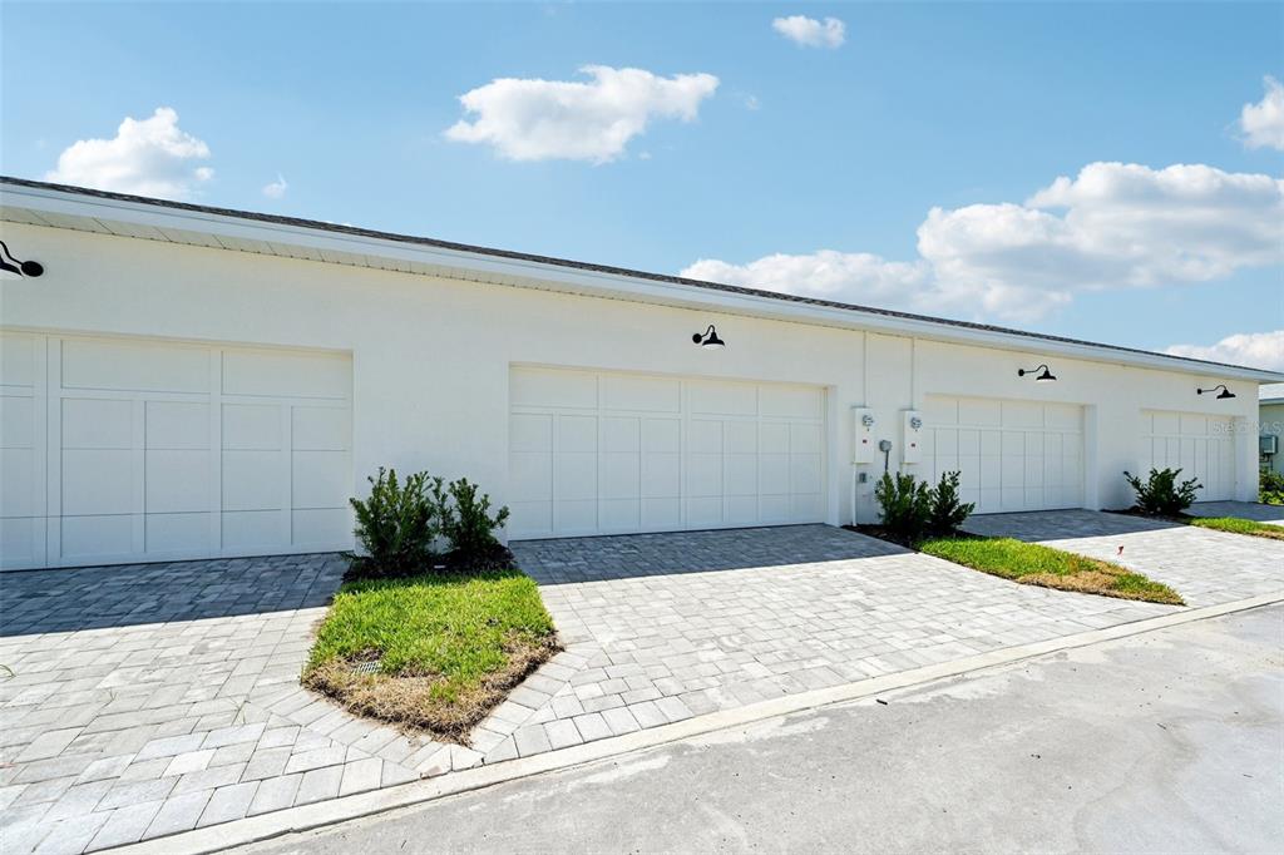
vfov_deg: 81.2
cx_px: 642
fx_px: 499
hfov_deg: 104.3
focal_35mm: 14
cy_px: 428
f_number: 8
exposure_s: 1/2000
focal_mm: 14
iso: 400
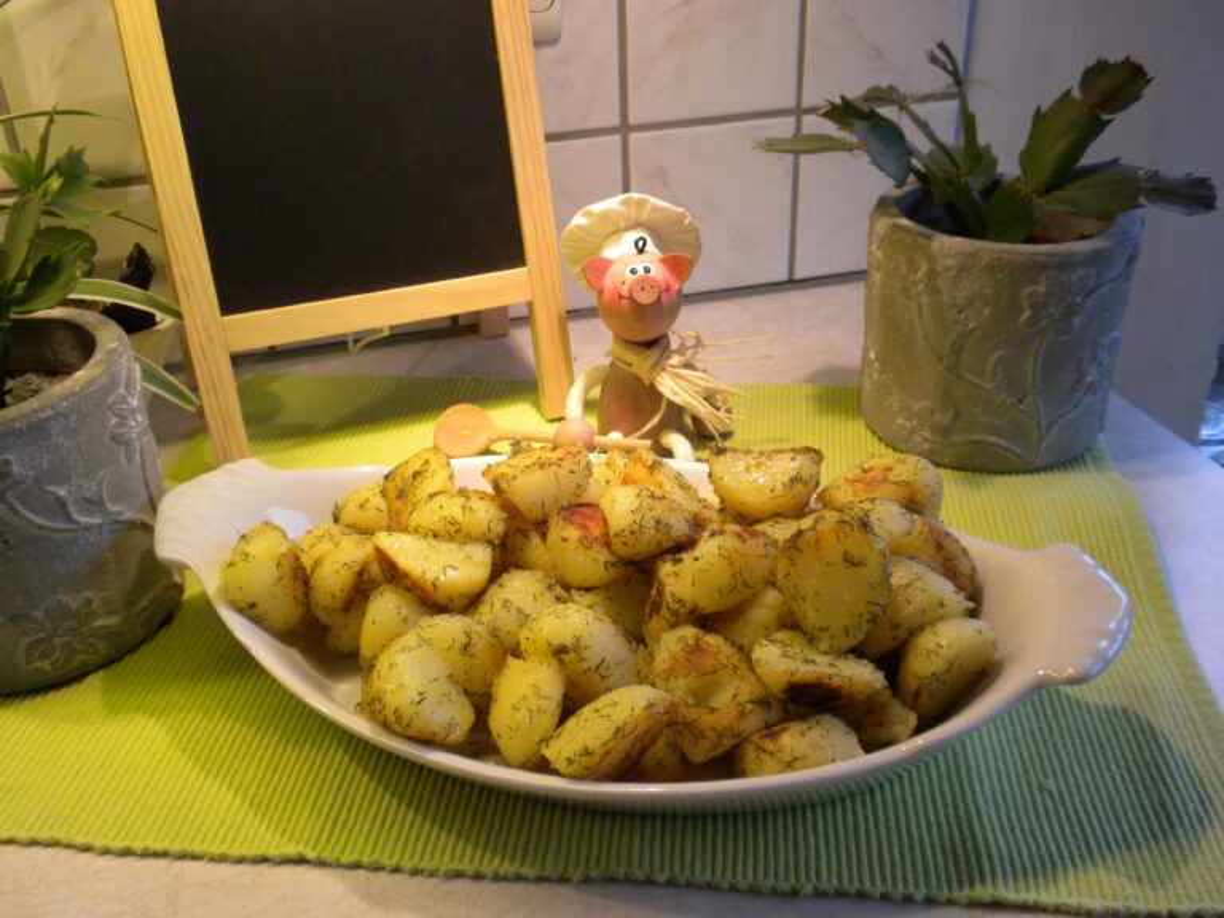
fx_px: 1308
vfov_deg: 38.7
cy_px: 459
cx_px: 612
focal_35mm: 37
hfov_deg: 50.1
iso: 232
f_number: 3.5
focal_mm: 6.6
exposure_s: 1/57.4
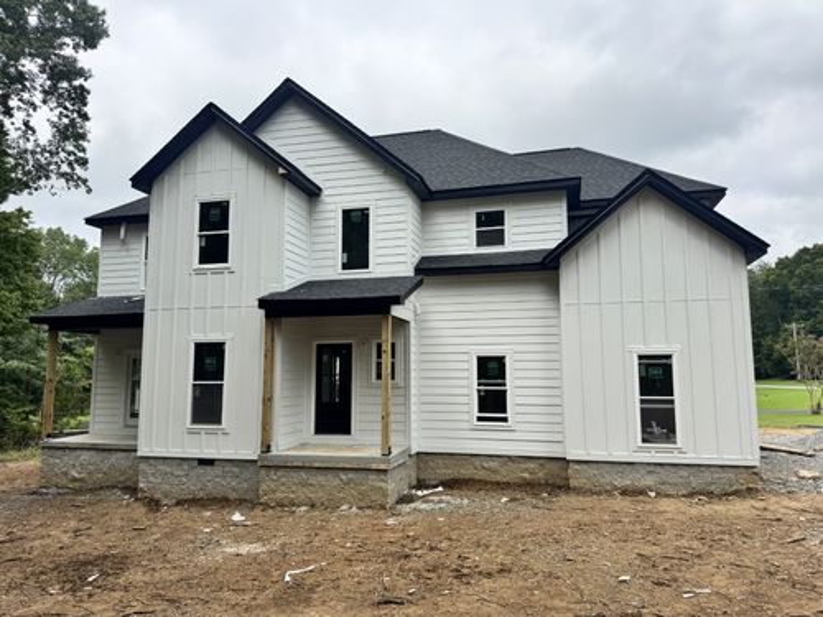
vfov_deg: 56.8
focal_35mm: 24
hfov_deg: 71.6
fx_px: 571
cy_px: 308
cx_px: 412
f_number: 1.78
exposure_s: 1/3597
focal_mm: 6.76
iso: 80
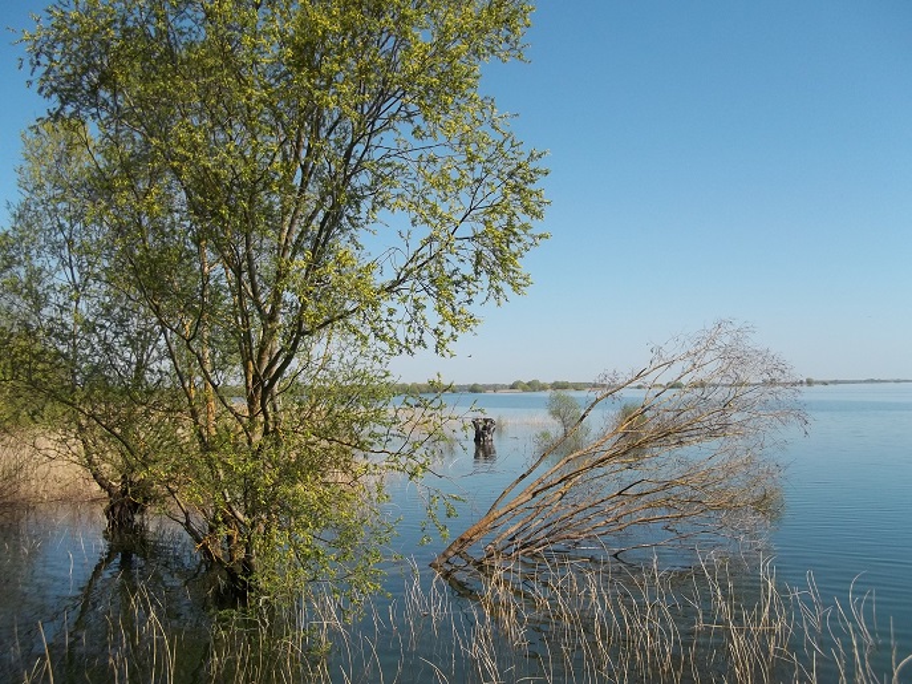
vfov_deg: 44.1
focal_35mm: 32
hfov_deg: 56.8
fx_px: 843
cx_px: 456
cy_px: 342
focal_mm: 5.7
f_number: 8.8
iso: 80
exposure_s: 1/200
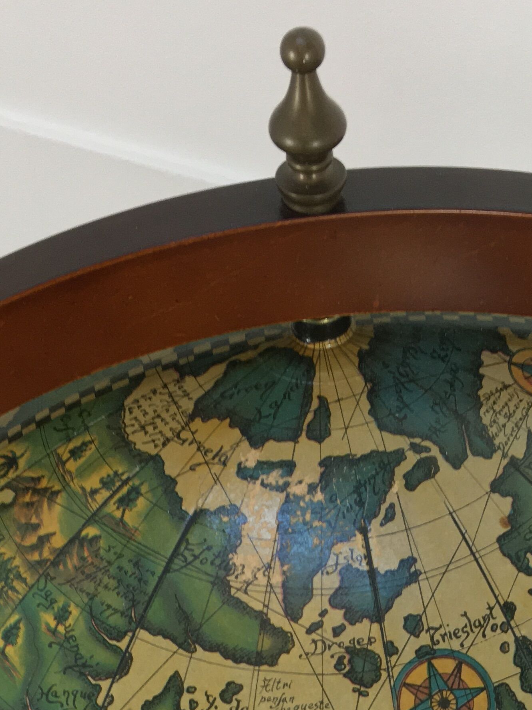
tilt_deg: -58.2
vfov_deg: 26.9
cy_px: 789
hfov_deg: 22.2
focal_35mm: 66
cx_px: 336
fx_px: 1352
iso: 64
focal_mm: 4.15
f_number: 2.2
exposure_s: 1/33
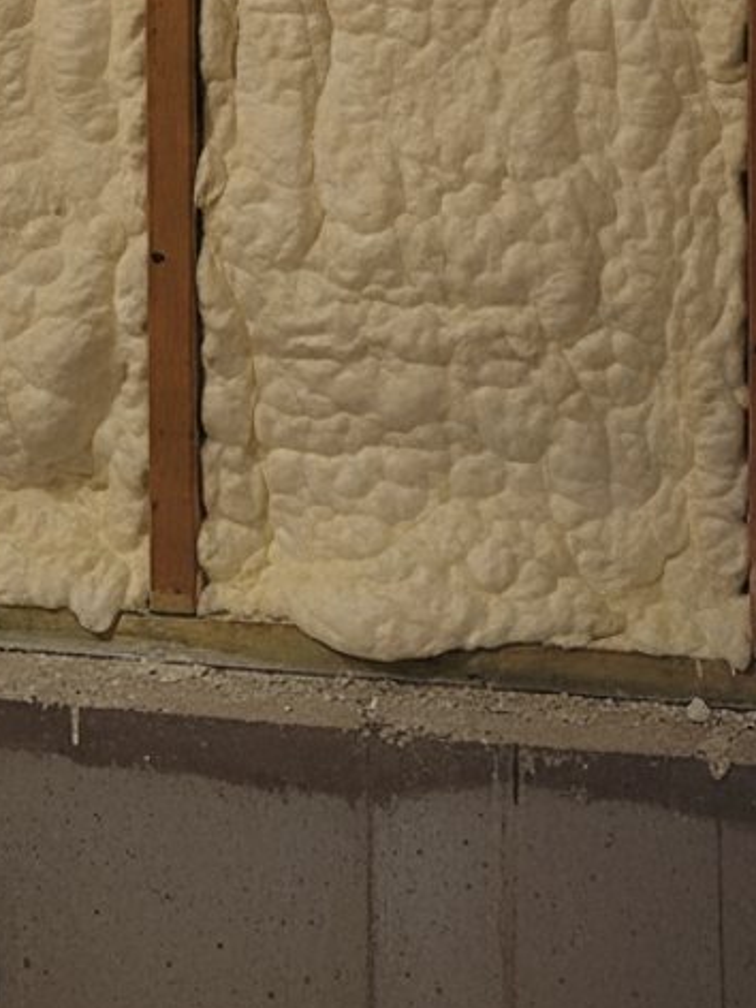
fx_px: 1776
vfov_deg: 28.3
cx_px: 318
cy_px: -143
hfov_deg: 24.0
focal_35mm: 61
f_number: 1.78
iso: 329
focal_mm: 6.8
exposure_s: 1/738
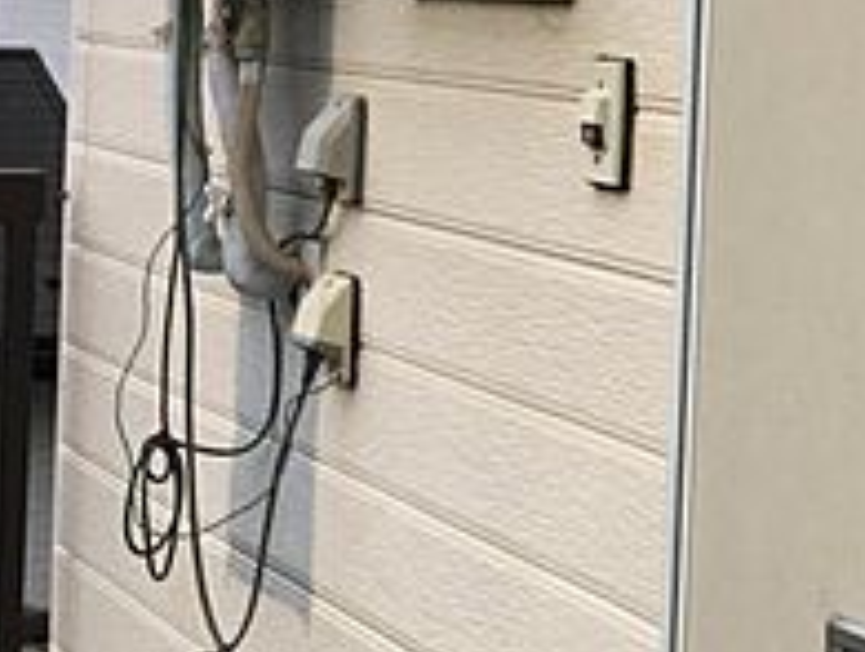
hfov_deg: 19.5
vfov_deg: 15.4
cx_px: 1020
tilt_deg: +0.2
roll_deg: -2.2
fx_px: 2378
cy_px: 49
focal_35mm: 95
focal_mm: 4.15
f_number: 2.2
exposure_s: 1/100
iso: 40
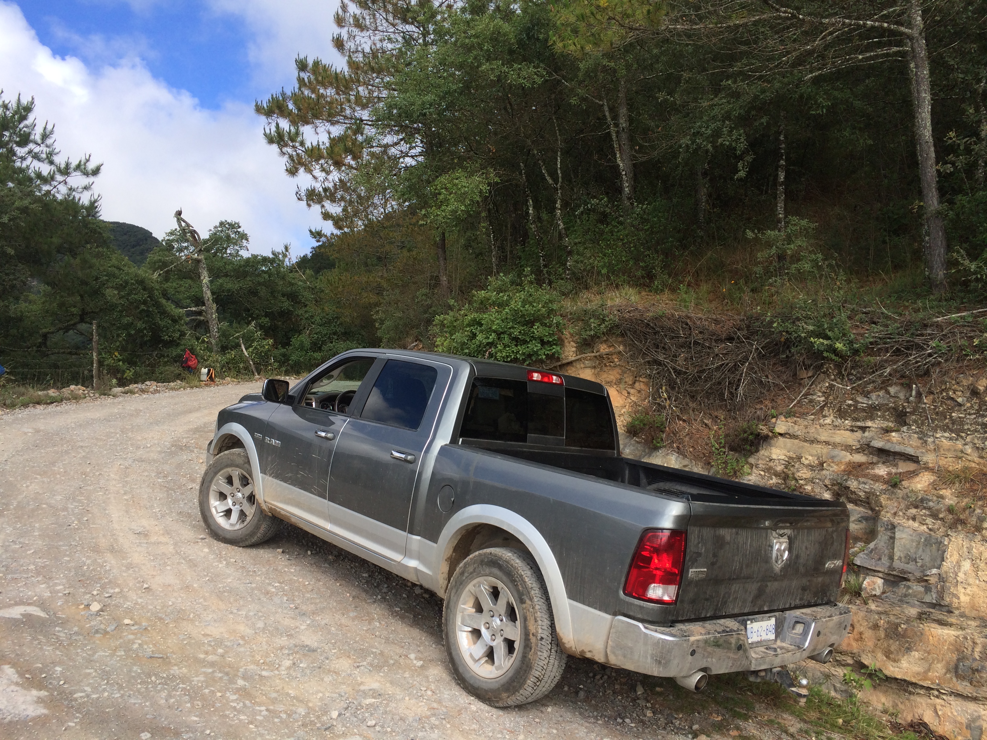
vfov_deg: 46.8
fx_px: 855
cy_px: 370
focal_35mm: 30
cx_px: 494
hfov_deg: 60.0
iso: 32
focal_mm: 4.12
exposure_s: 1/1109
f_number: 2.2
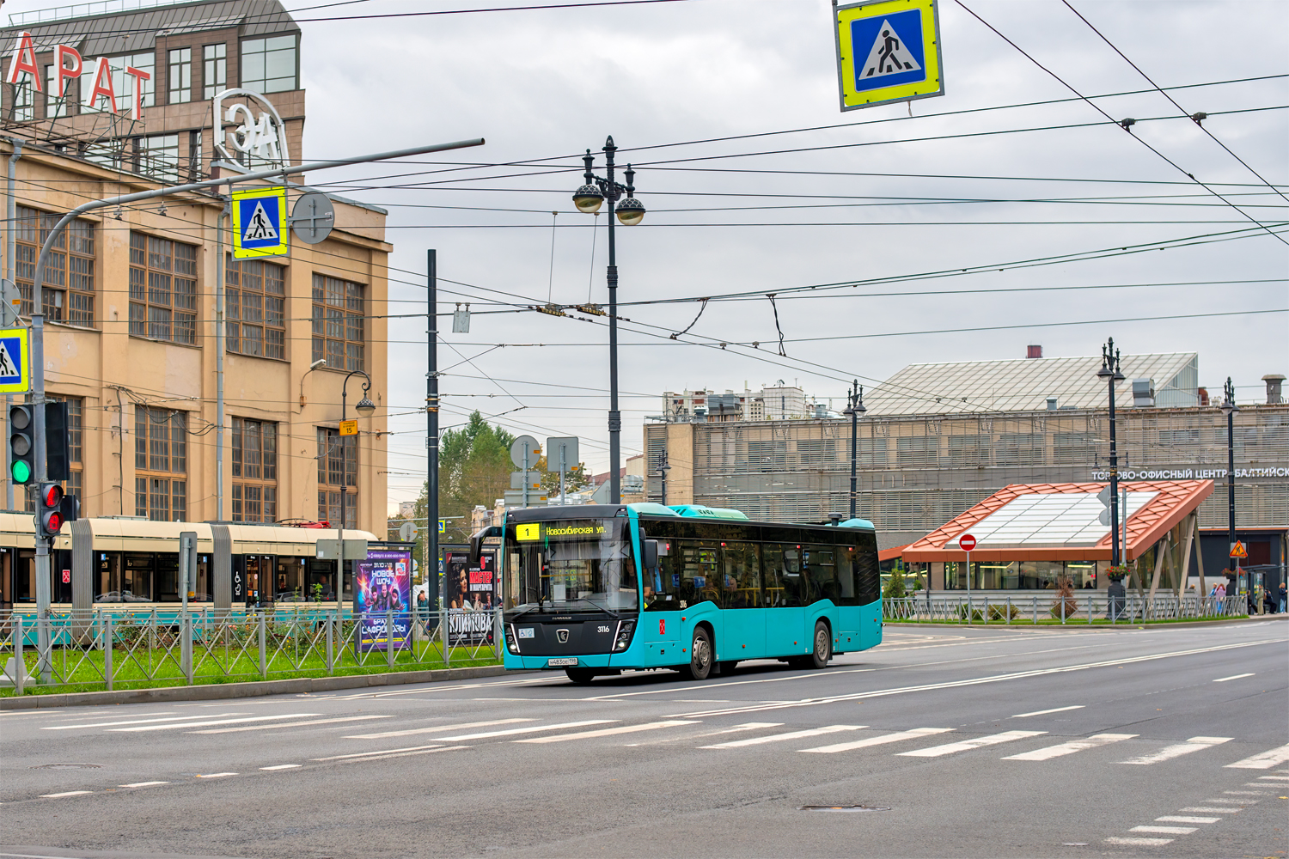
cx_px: 644
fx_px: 1790
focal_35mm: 50
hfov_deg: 39.6
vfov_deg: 27.0
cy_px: 430
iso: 320
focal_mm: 50
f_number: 5
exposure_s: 1/640
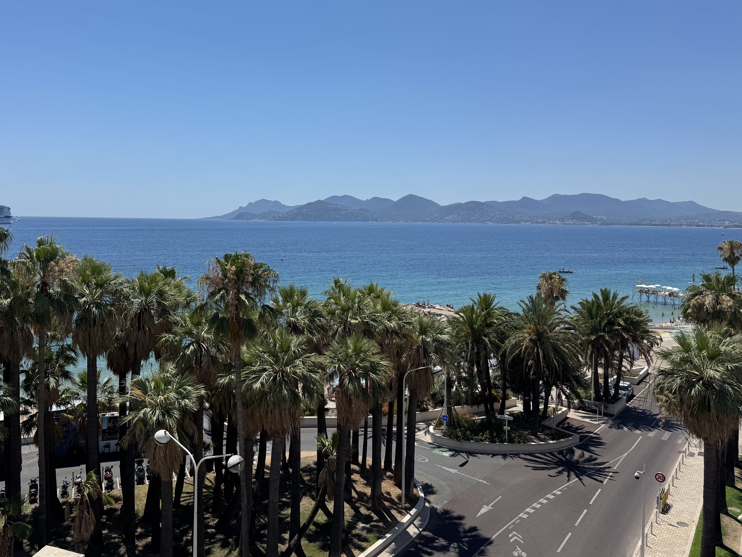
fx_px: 622
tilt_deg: -2.4
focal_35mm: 29
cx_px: 310
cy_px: 236
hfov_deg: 61.3
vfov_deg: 48.1
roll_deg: -0.6
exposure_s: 1/7937
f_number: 1.78
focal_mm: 6.76
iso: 80
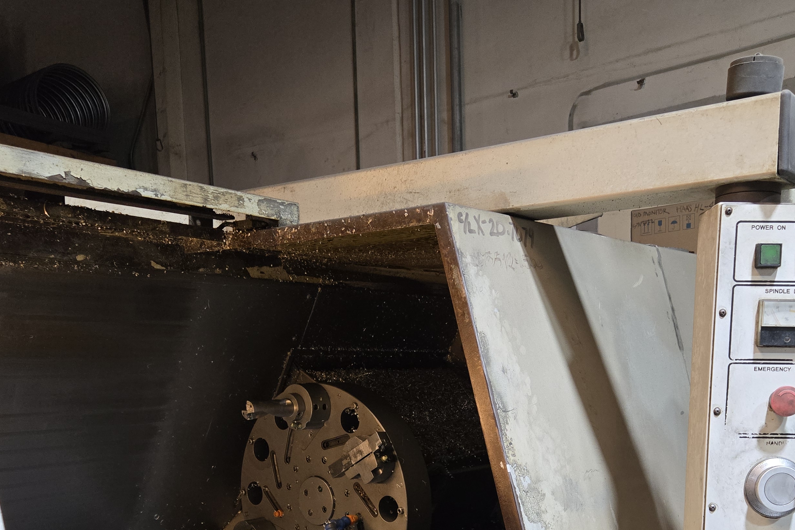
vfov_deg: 32.6
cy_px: 470
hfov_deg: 49.4
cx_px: 450
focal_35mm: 39
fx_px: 861
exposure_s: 1/120
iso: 320
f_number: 1.8
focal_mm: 5.4
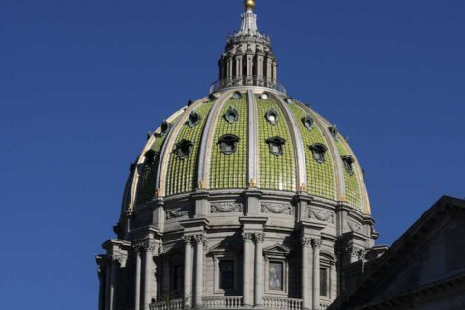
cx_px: 350
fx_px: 1925
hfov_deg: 13.7
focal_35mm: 149
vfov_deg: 9.2
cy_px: 234
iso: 125
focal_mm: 70
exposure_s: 1/4000
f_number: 5
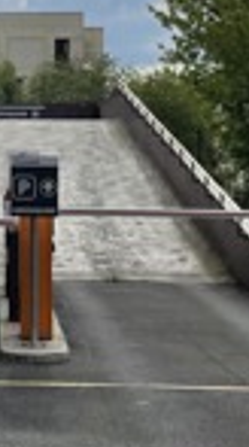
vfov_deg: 18.2
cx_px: -18
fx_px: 1370
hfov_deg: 10.3
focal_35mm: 116
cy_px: 40
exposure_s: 1/6897
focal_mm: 4.2
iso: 32
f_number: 1.6
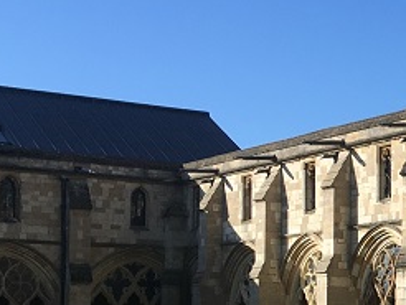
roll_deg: +0.6
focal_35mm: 106
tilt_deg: +3.6
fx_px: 1244
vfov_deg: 13.9
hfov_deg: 16.5
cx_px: 652
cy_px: 273
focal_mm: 4.15
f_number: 2.2
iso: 25
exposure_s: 1/1221
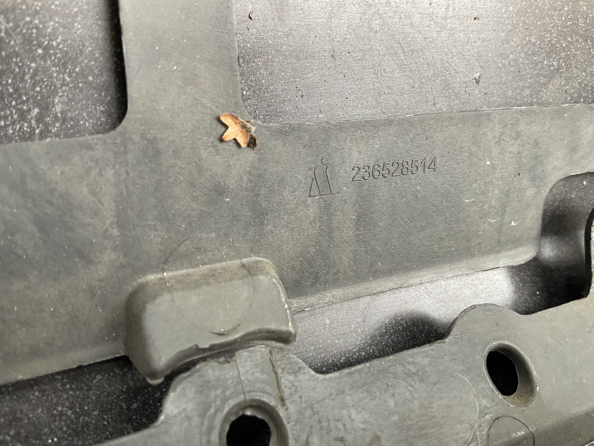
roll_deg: -6.9
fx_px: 498
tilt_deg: -28.1
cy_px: 223
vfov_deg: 48.2
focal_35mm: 29
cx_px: 297
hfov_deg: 61.7
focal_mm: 3
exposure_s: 1/60
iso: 80
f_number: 1.8
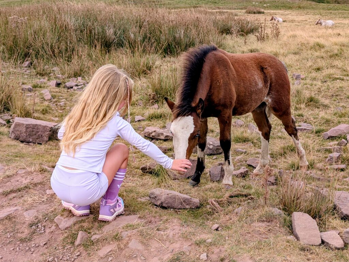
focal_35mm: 49
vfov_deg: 29.7
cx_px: 174
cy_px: 131
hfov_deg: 38.9
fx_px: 495
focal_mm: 6.9
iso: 21
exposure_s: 1/274
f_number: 1.68
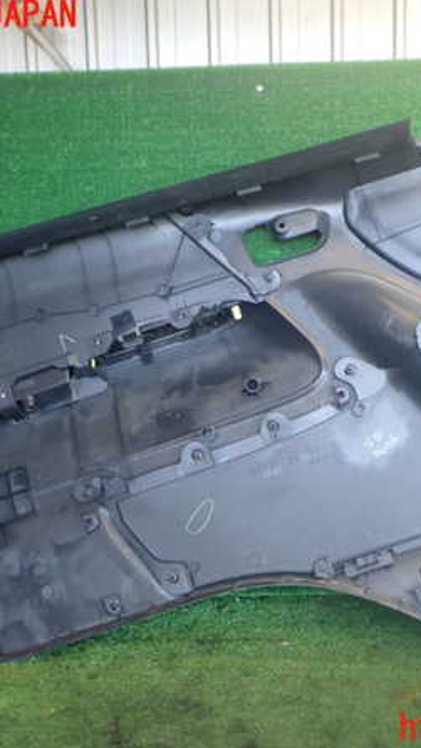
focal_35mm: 44
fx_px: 873
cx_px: 275
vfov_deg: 46.4
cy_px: 372
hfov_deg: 27.0
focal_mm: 5.4
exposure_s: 1/50
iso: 200
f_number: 2.3
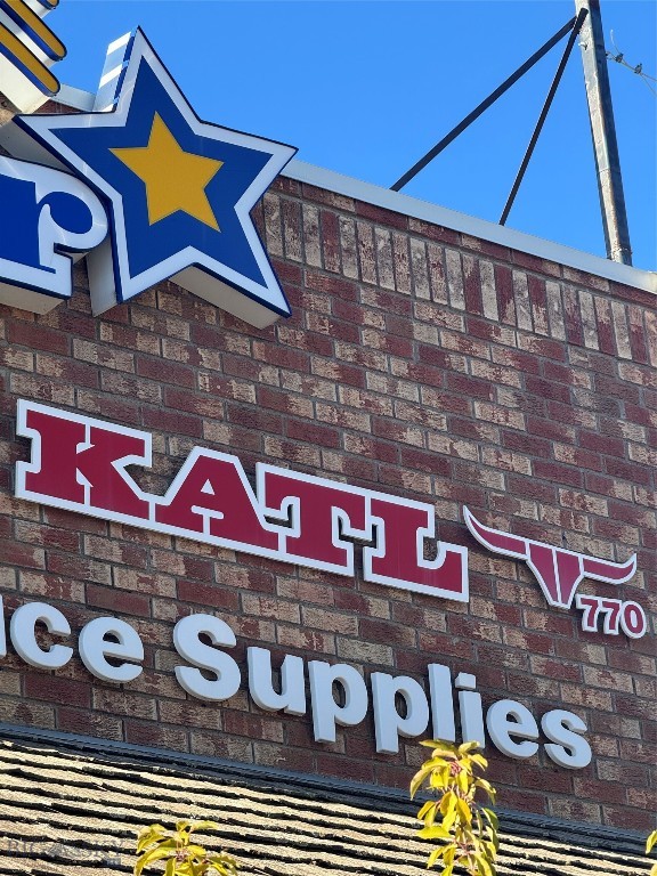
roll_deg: +5.0
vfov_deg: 16.4
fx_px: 3037
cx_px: 328
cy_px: 438
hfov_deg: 12.3
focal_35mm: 120
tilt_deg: +24.2
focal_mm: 15.66
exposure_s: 1/421
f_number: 2.8
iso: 50
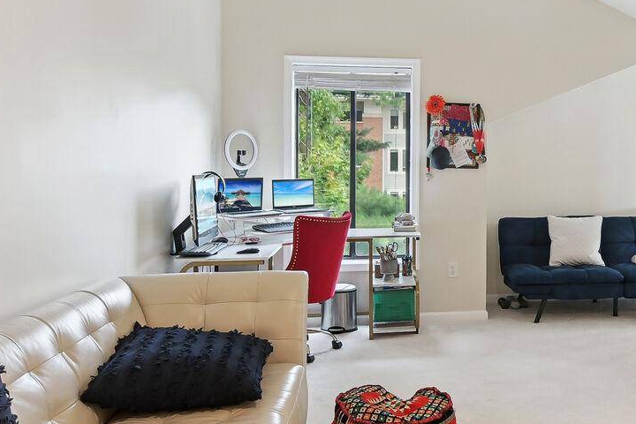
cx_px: 511
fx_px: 636
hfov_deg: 49.9
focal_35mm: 36
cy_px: 136
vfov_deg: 36.4
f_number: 6.3
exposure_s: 1/40
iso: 640
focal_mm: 10
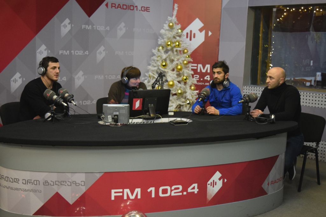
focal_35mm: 48
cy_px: 108
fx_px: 435
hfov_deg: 41.1
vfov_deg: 28.1
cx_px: 163
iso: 2500
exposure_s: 1/60
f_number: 4.5
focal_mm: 32
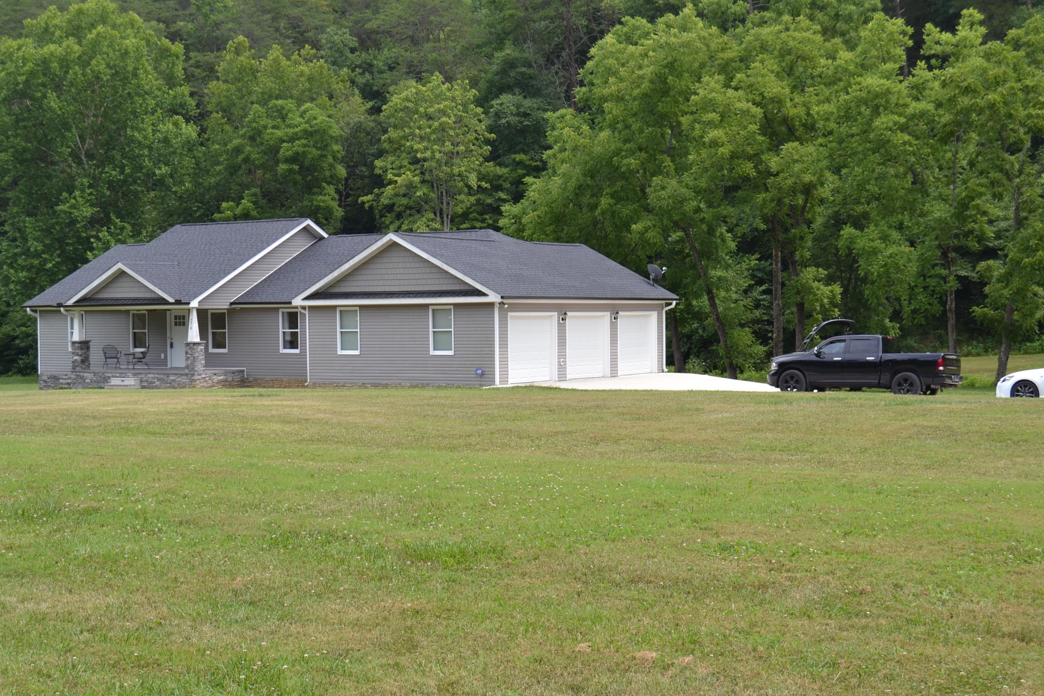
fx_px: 1508
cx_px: 554
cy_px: 350
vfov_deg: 26.0
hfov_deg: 38.2
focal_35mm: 52
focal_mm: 26
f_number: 5.6
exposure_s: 1/250
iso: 100
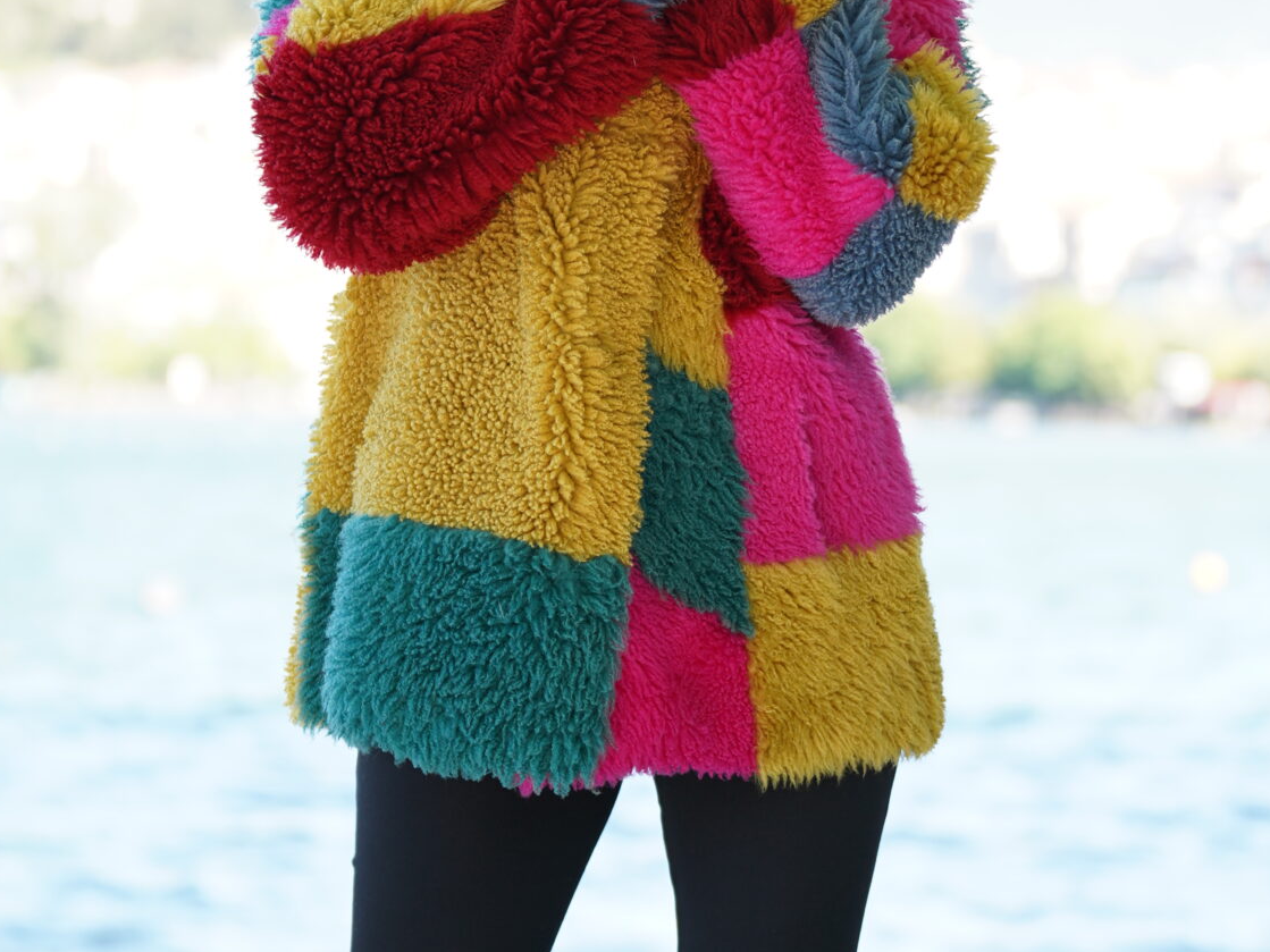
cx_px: 864
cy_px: 356
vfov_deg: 9.6
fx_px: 5649
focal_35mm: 154
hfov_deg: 12.8
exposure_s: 1/250
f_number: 2.8
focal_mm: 70
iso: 160
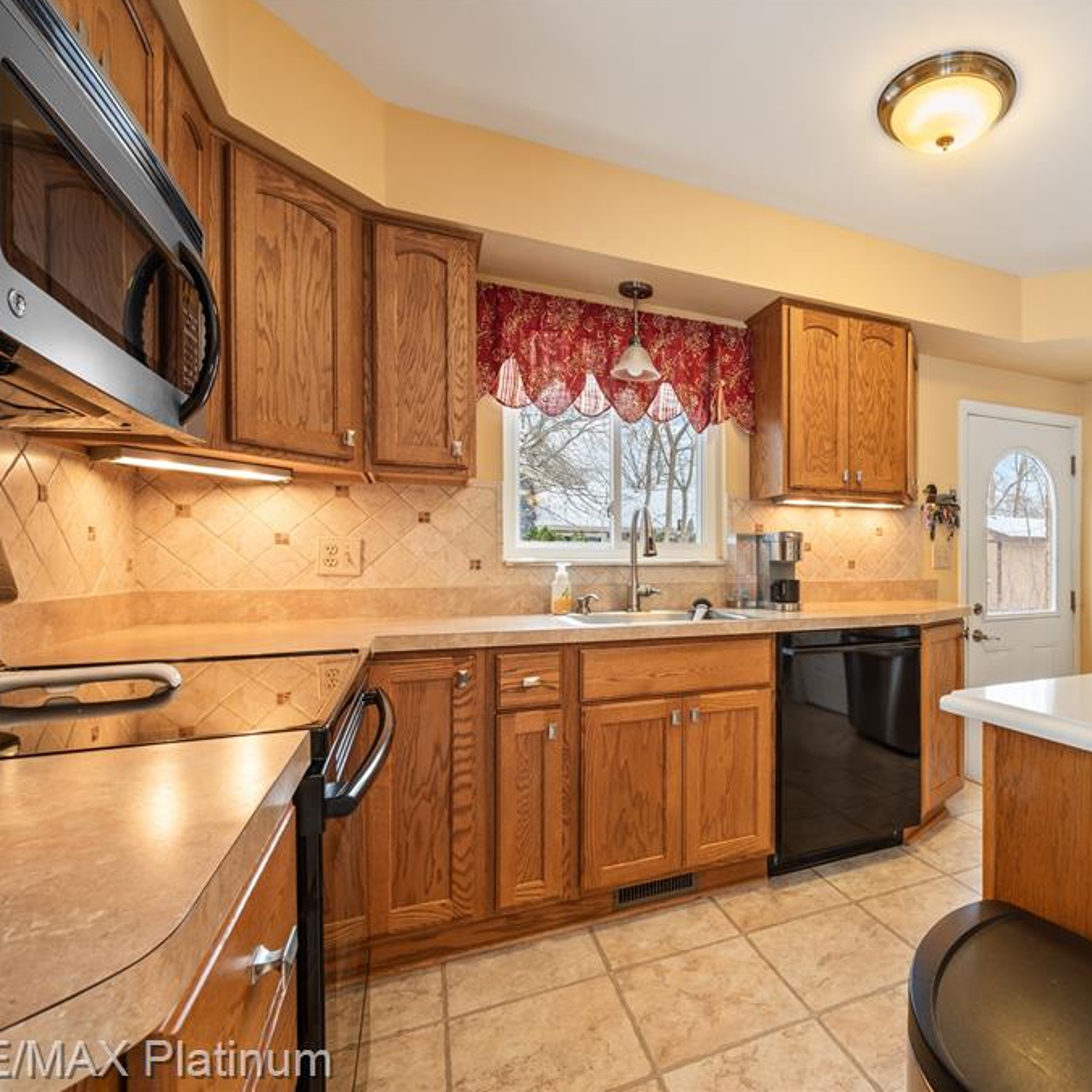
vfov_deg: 80.7
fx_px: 642
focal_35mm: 18
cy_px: 544
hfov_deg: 77.0
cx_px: 762
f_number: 11
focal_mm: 14
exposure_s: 2.5
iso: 100
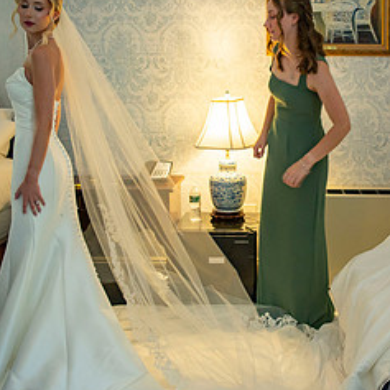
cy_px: 189
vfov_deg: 34.0
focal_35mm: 50
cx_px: 273
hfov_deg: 33.6
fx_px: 637
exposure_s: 1/60
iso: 1000
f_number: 2.8
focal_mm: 24
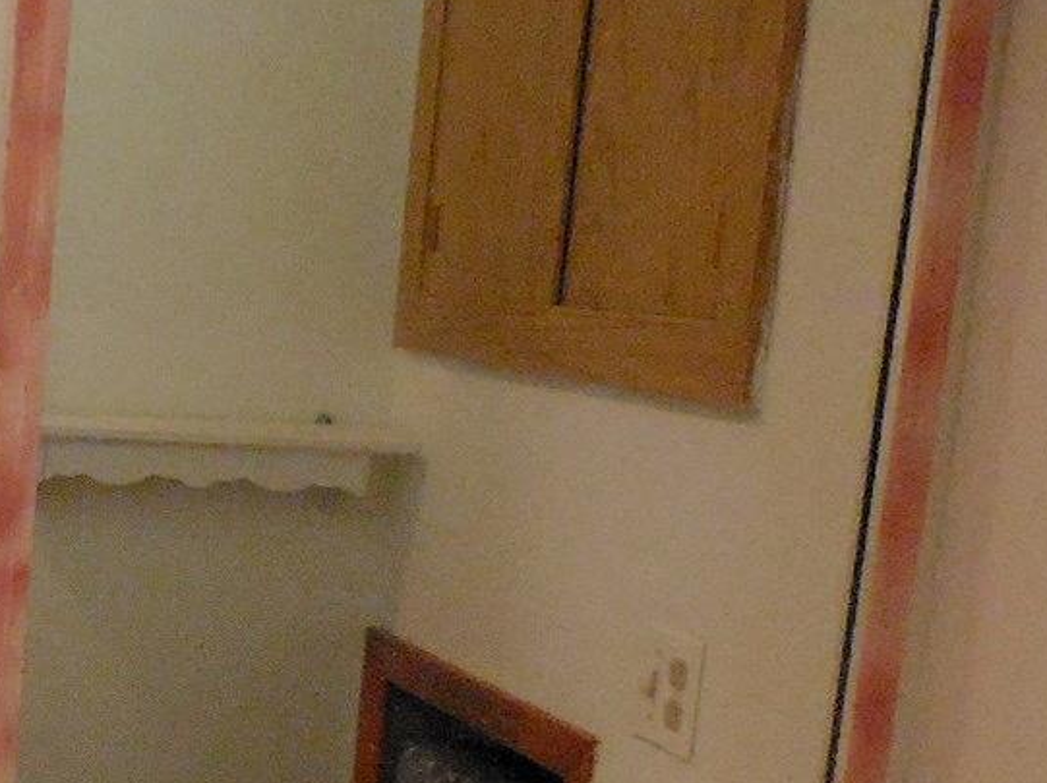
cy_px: 644
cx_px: -166
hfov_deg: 24.2
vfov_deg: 19.6
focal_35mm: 74
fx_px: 2237
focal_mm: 4.5
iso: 800
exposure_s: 1/160
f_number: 3.1
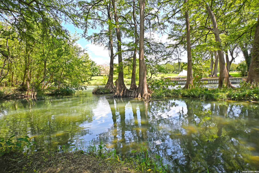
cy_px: 86
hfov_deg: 90.0
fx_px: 129
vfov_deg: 67.4
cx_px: 130
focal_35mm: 18
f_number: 5.6
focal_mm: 12
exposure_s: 1/125
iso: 64
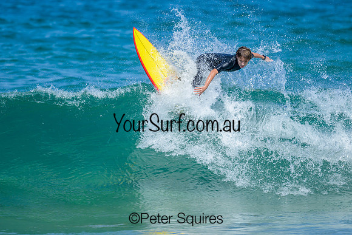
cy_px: 122
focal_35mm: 1095
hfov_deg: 1.9
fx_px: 10711
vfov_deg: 1.3
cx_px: 197
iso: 360
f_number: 6.3
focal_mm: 800
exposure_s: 1/2500
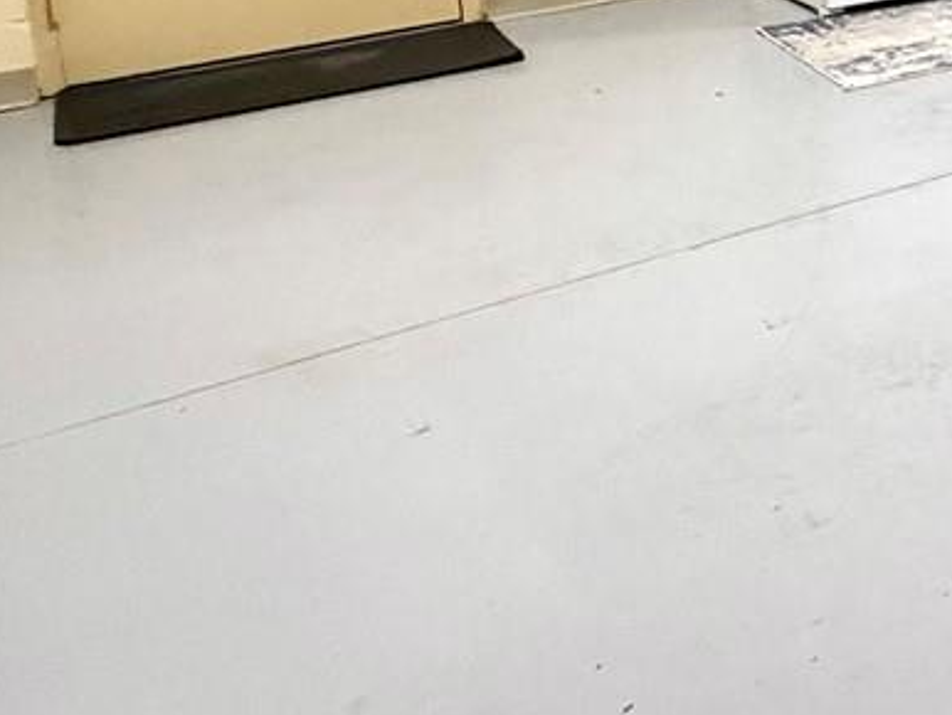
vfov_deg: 22.8
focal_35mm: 58
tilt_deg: -6.8
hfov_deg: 24.5
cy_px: -192
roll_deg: +1.5
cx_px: 1485
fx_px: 1596
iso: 500
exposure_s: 1/60
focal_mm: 2.22
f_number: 2.2
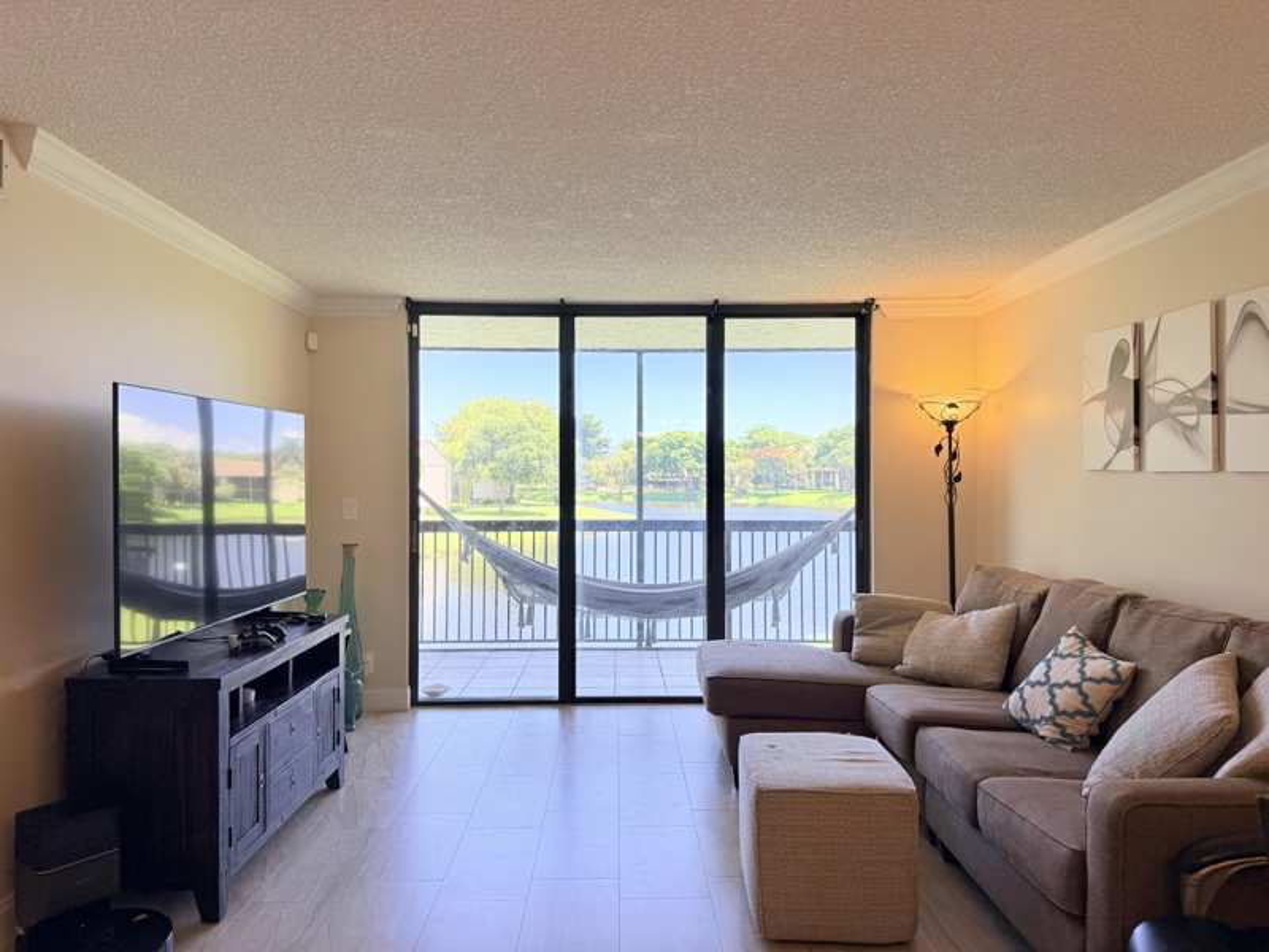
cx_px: 634
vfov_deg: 56.8
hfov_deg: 71.6
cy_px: 476
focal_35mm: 24
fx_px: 880
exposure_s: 1/172
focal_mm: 6.76
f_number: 1.78
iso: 100
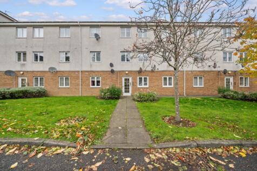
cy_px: 86
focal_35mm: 12
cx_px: 128
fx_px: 86
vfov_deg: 90.0
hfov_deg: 112.6
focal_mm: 12
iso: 800
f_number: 5
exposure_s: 1/50
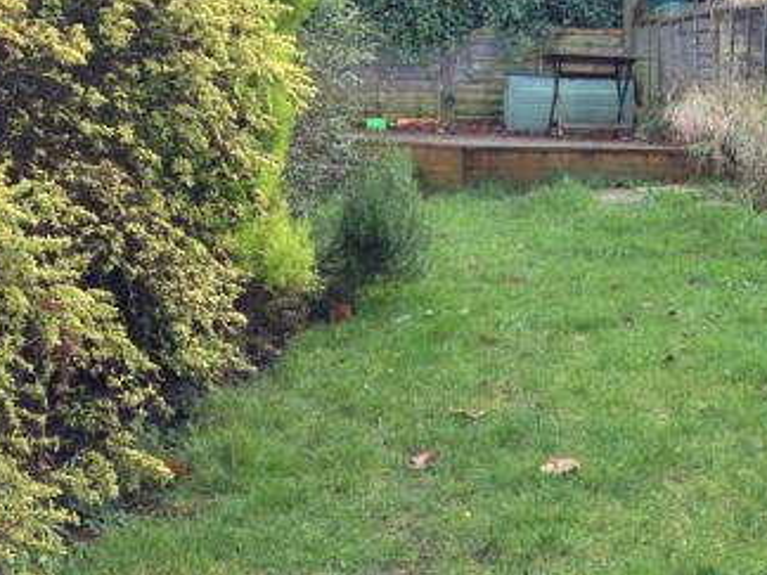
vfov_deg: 23.3
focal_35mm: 63
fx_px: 1396
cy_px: 243
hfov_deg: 30.0
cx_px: 617
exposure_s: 1/120
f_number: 2.4
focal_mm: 4.28
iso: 64
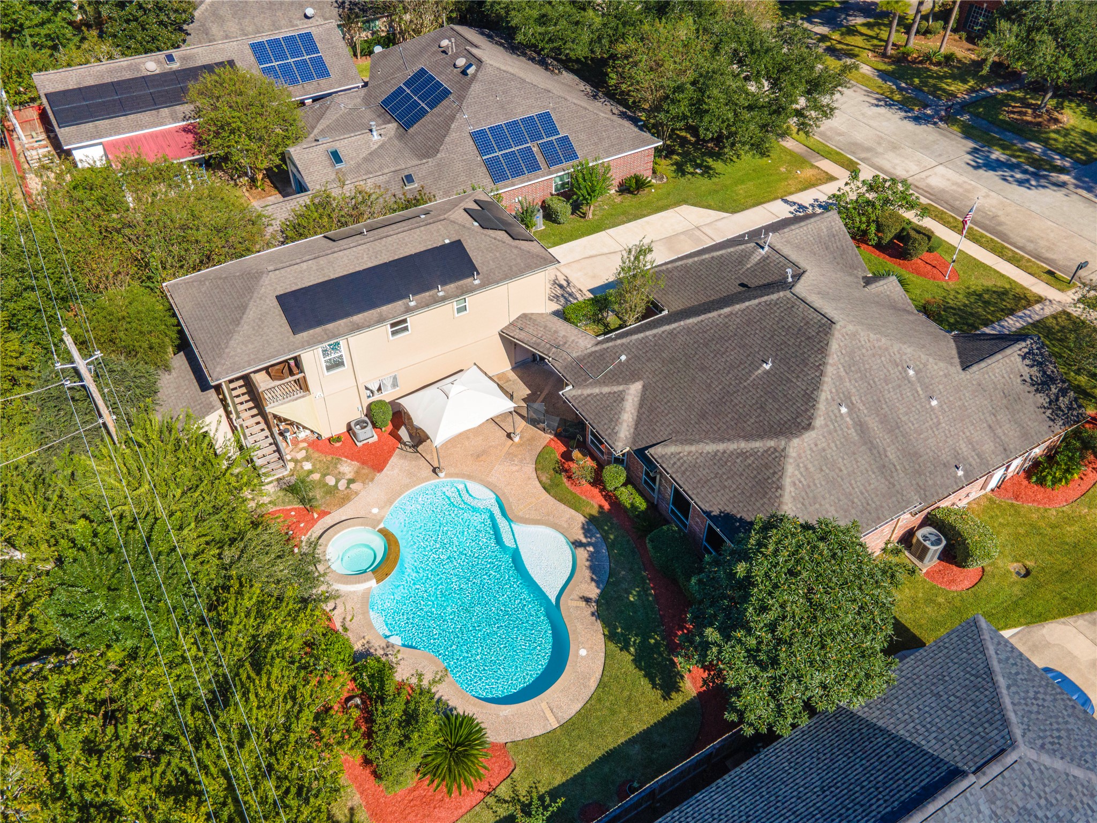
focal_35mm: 24
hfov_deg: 71.6
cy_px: 412
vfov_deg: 56.8
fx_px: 761
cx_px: 548
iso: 100
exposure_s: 1/500
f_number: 2.8
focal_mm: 4.5
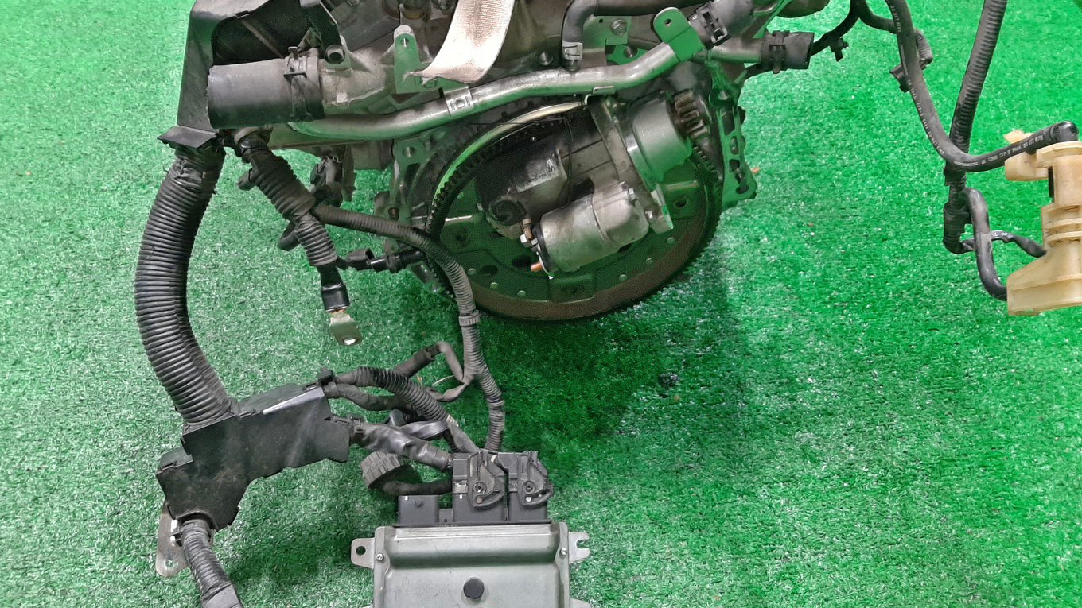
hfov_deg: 64.3
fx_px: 861
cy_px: 304
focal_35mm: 30
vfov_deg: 38.9
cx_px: 521
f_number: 1.7
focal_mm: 3.93
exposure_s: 1/33
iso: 184
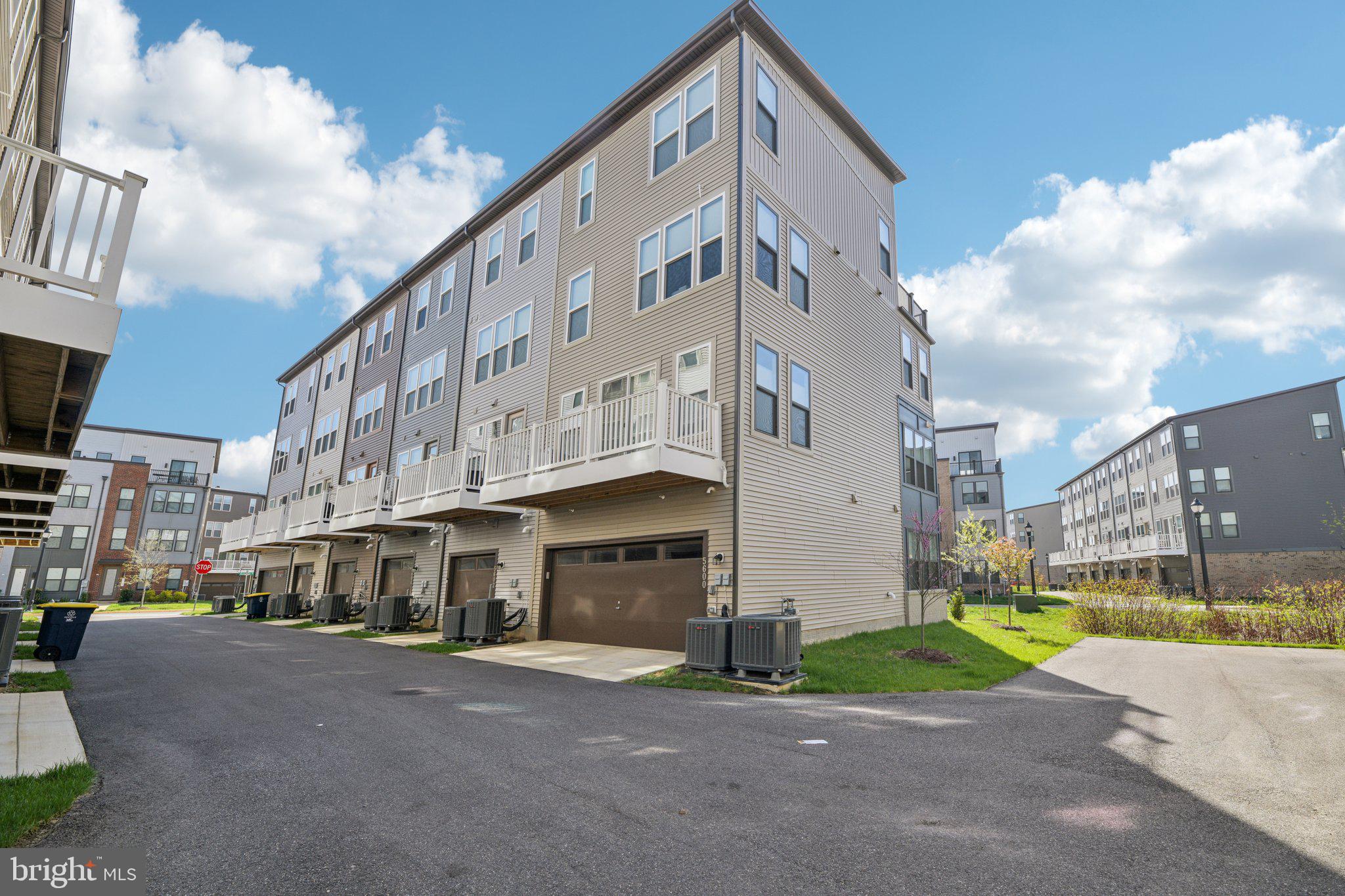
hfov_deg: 104.3
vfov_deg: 81.2
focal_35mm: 14
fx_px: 523
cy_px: 448
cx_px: 672
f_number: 8
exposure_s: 1/200
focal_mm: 14
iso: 100
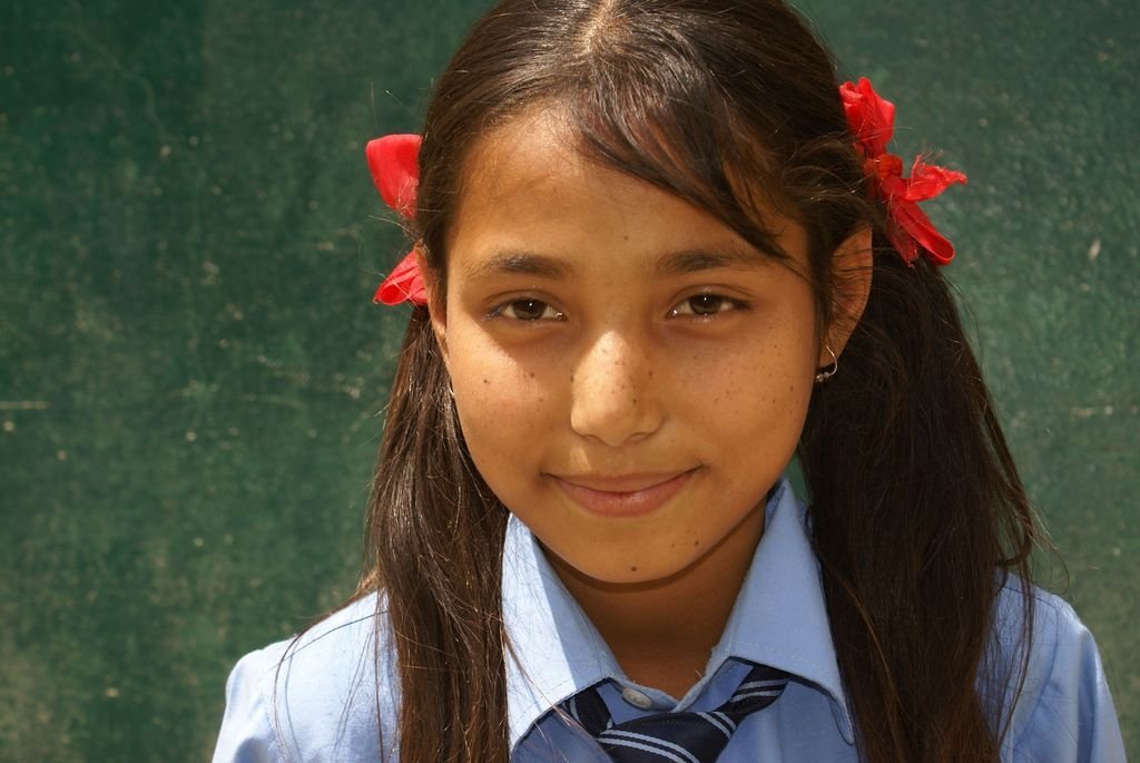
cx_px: 570
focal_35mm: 75
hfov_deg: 27.0
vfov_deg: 18.2
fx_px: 2377
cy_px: 382
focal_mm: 50
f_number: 7.1
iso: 100
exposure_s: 1/125
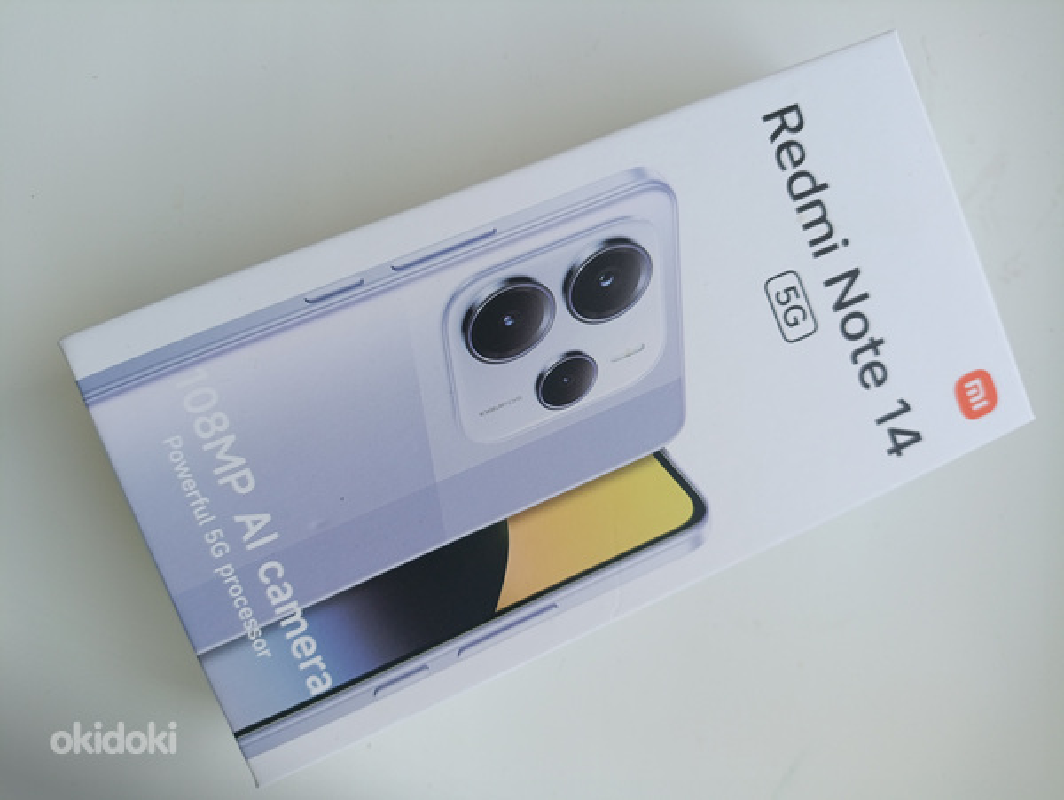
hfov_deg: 69.3
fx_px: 769
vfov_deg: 54.9
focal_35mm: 25
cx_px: 532
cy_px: 400
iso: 125
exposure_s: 1/100
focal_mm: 4.71
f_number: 1.7
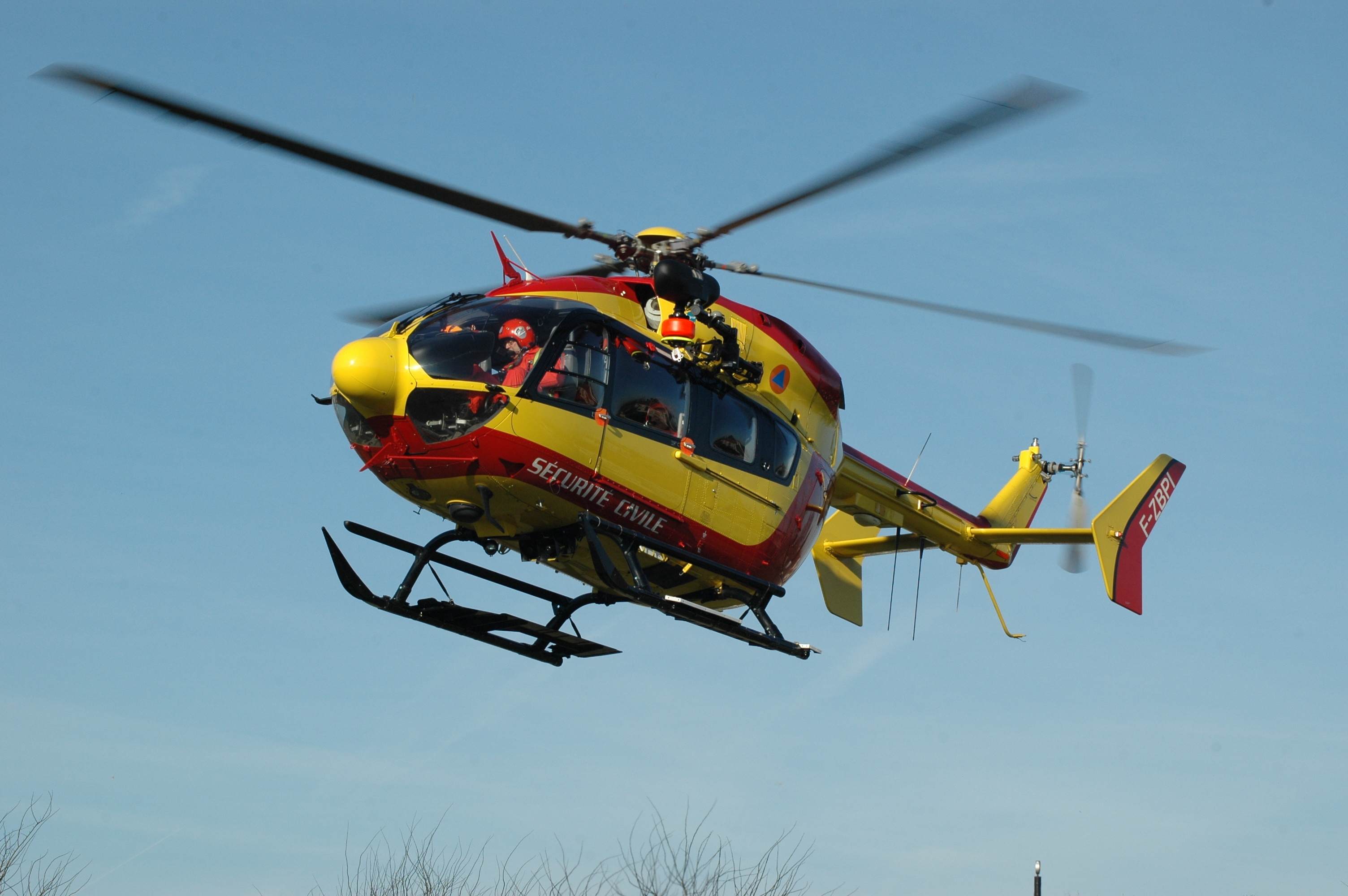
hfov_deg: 19.5
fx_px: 3928
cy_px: 448
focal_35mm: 105
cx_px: 674
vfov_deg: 13.0
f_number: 10
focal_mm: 70
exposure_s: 1/400
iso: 250
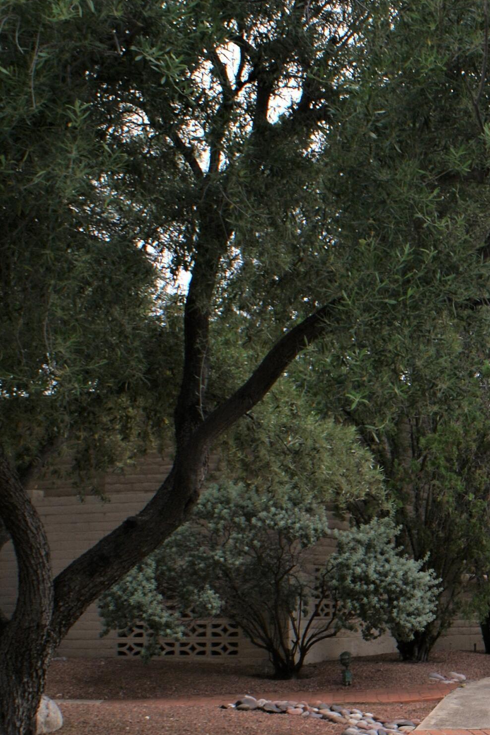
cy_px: 484
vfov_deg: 27.5
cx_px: 712
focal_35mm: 73
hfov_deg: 17.1
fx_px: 1490
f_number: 9
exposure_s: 1/80
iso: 100
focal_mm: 24
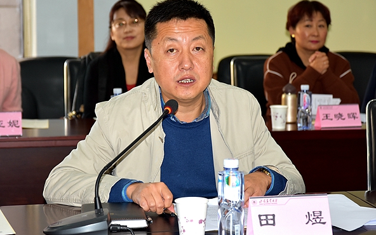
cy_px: 109
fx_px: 984
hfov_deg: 21.6
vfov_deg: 13.6
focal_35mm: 96
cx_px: 188
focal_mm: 62
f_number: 4
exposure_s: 1/60
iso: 640
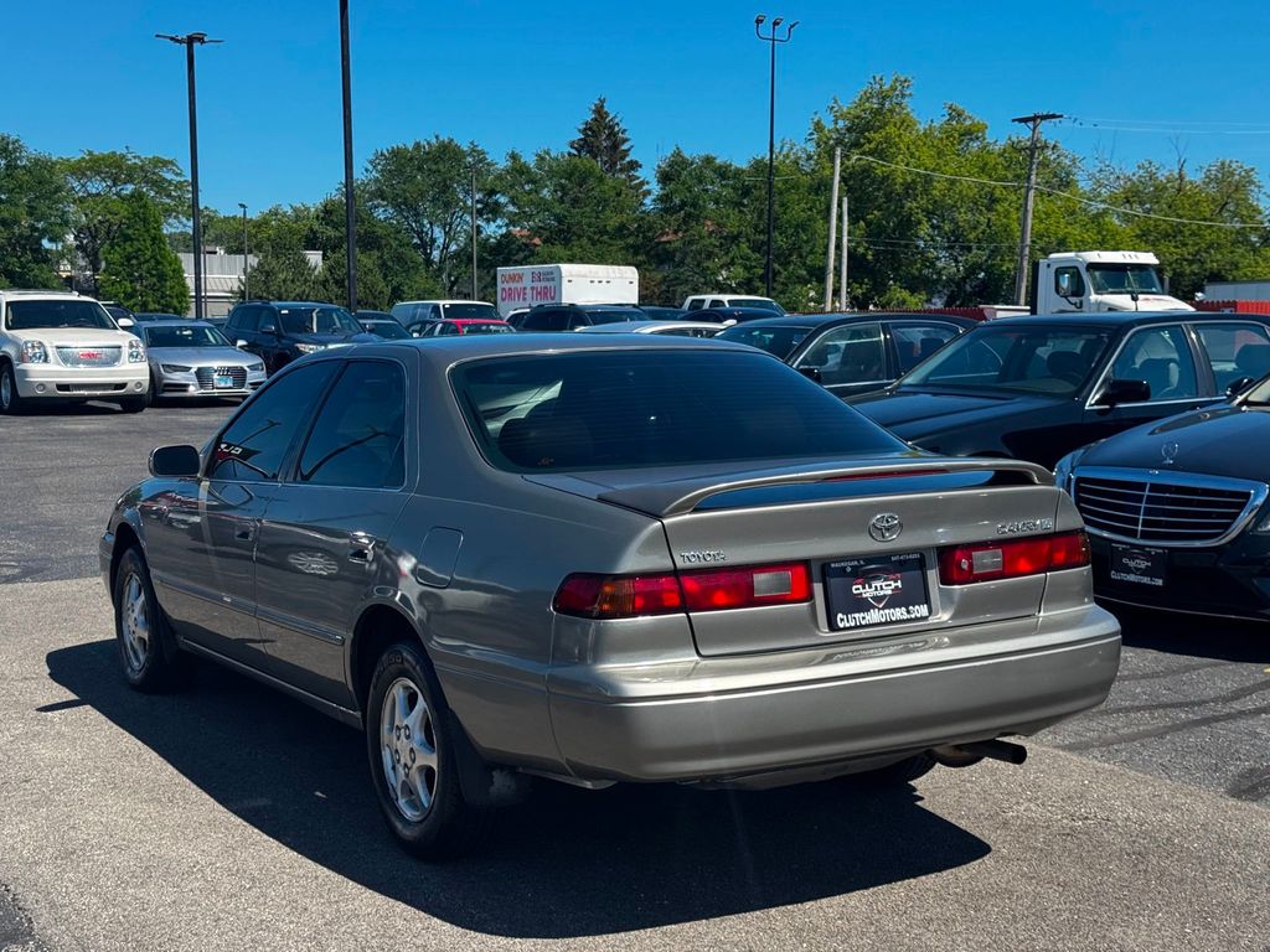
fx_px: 1761
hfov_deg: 39.7
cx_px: 635
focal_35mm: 48
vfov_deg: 30.3
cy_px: 476
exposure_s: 1/3096
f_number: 1.78
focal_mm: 6.76
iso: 64
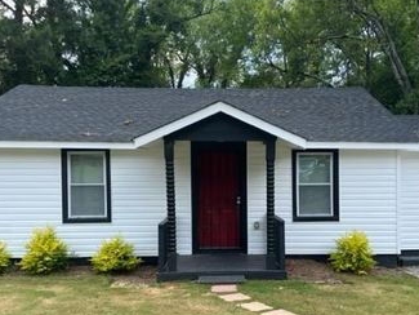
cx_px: 235
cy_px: 190
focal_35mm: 40
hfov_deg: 46.7
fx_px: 484
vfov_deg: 35.8
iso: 50
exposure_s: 1/1056
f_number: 1.6
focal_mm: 5.1
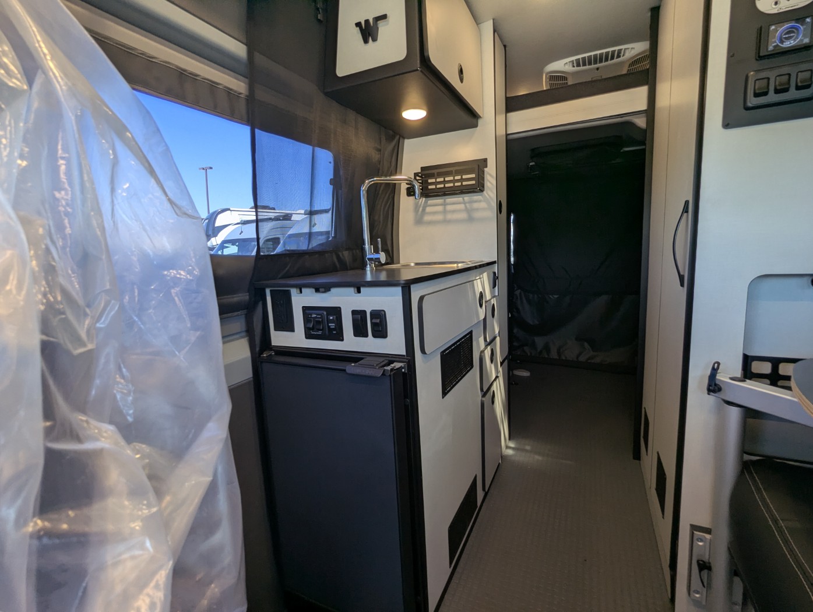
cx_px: 406
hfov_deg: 94.4
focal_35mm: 16
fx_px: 376
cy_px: 306
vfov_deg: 78.2
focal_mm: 2.35
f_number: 2.2
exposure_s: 1/83.4
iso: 43
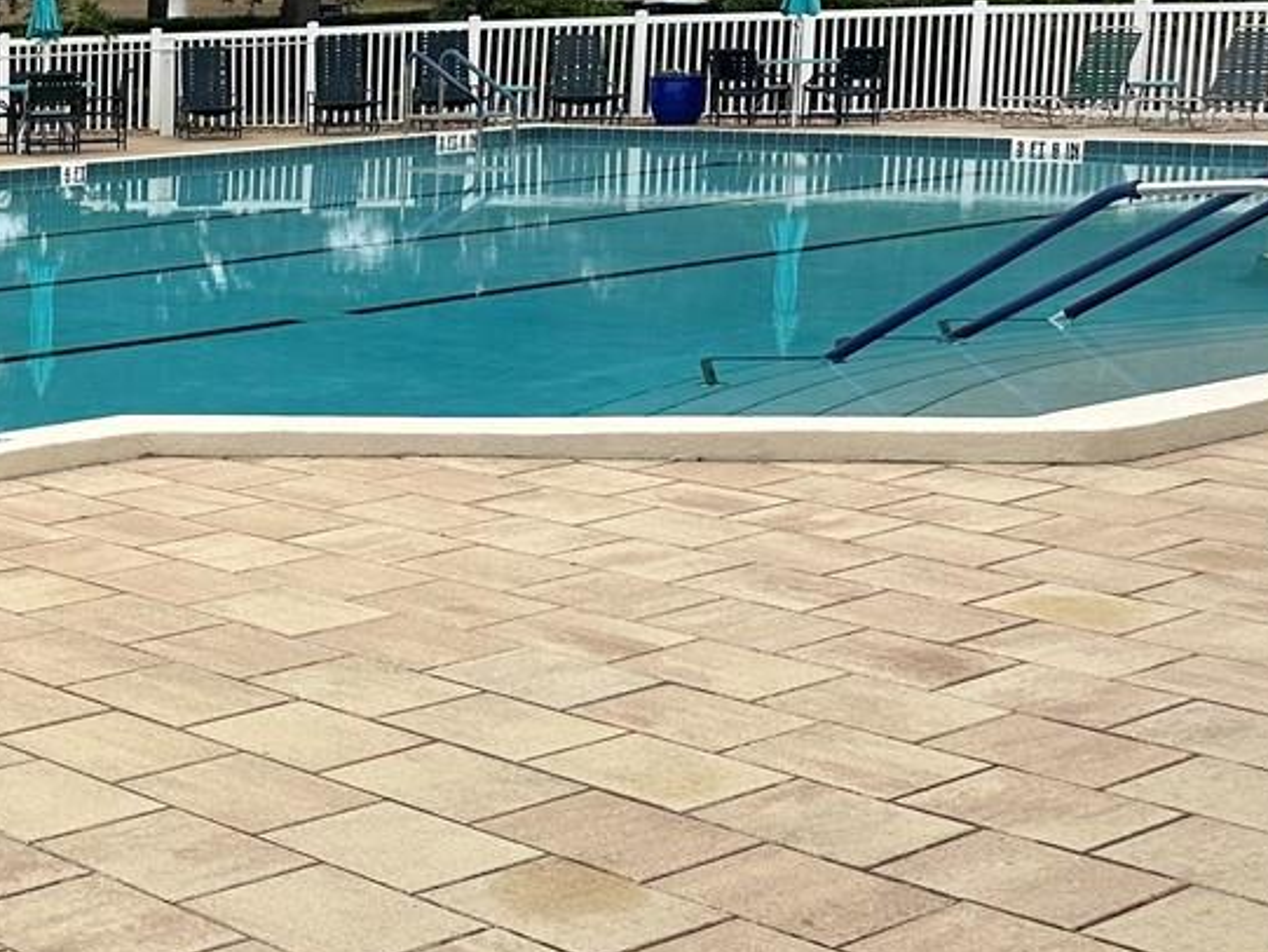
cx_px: -387
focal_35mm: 71
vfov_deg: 20.7
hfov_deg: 24.0
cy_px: 532
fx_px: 2601
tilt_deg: -9.5
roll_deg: +1.8
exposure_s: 1/2732
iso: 80
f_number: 1.78
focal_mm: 6.86
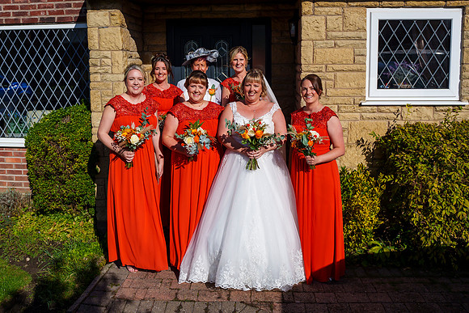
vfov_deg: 37.8
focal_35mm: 35
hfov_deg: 54.5
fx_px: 454
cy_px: 119
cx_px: 212
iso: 200
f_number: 4.5
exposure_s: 1/8000
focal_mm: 28
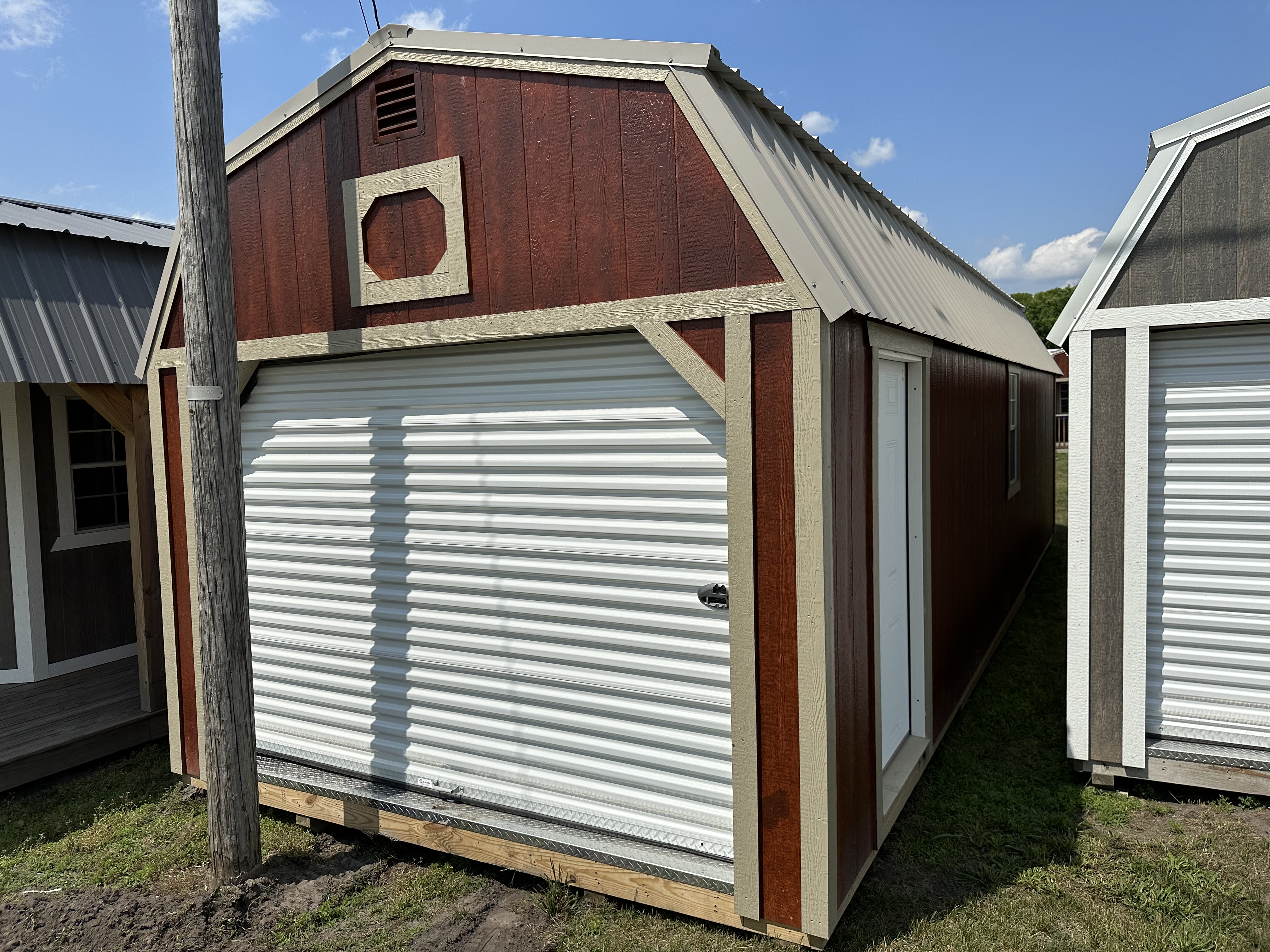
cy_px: 476
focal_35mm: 24
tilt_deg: -4.1
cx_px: 635
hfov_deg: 71.6
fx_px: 881
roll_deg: +1.3
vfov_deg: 56.8
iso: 80
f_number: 1.78
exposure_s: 1/9709
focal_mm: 6.86
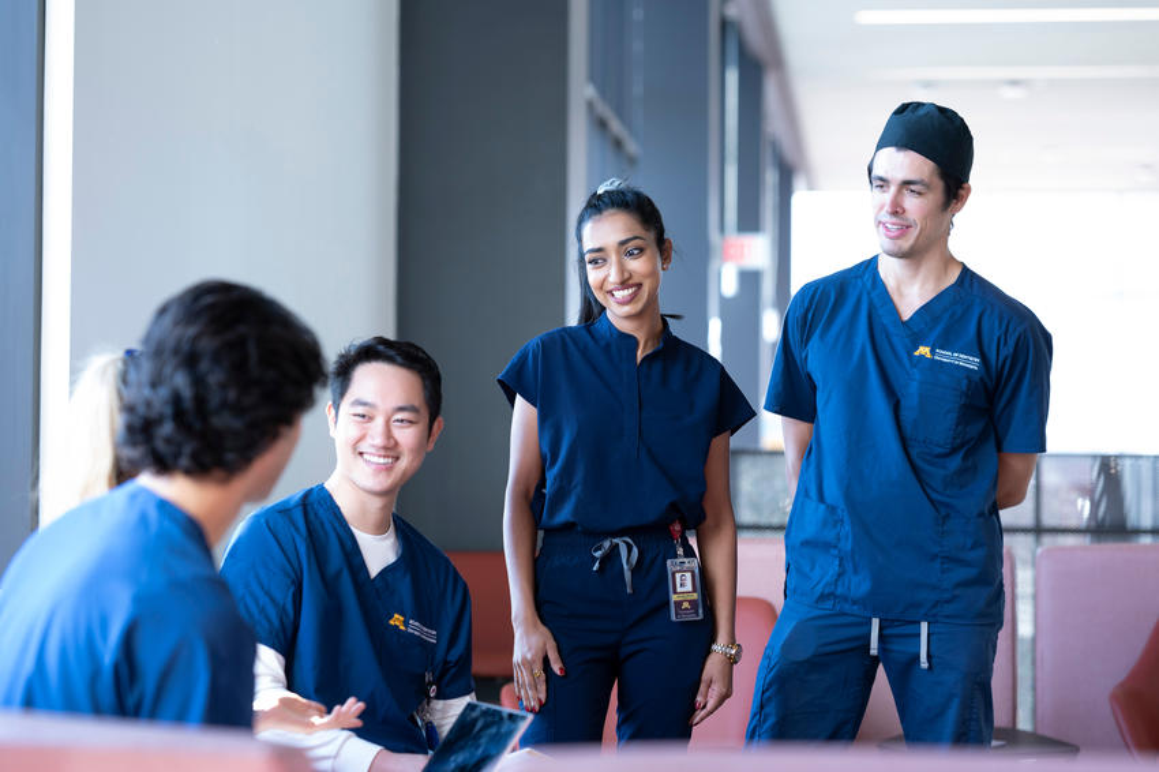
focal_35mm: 85
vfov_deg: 16.1
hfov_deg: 23.9
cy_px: 386
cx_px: 580
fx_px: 2735
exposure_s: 1/100
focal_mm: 85
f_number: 2.8
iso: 640
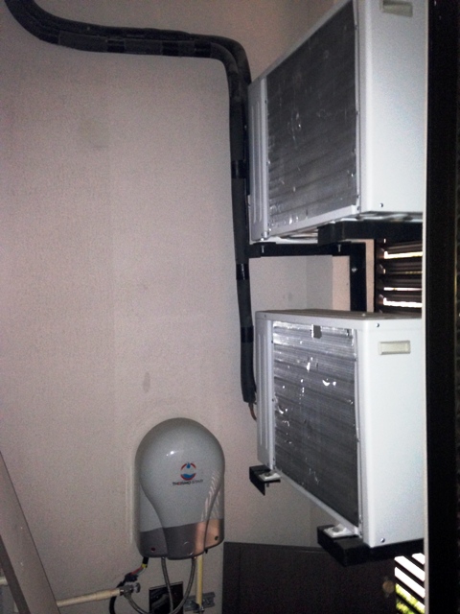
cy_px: 307
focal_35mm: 33
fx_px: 585
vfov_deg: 55.4
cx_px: 230
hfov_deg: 42.9
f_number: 2.4
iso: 250
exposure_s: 1/16
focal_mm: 4.12
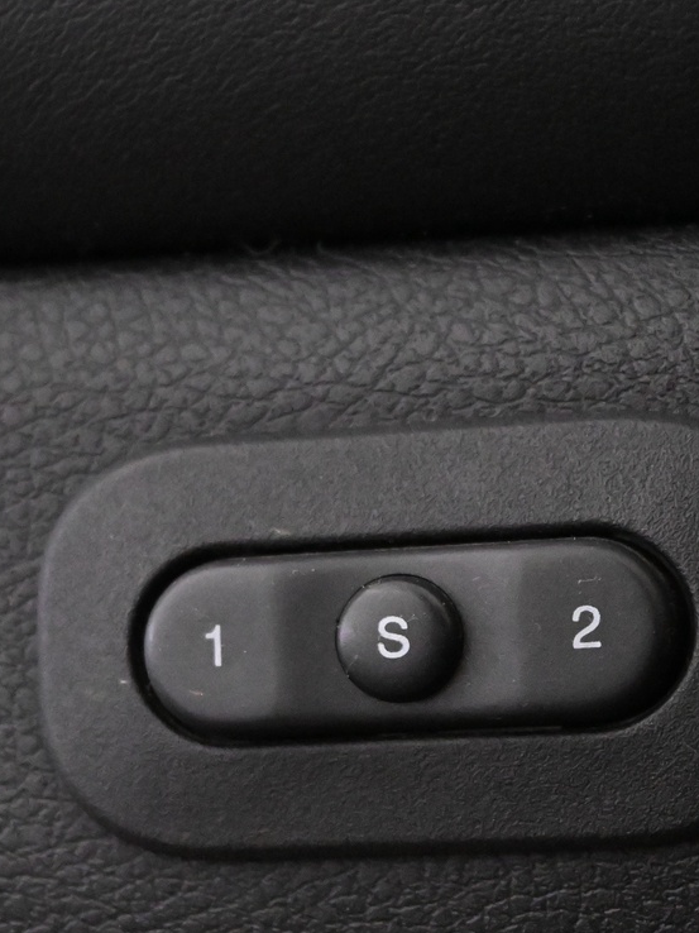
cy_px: 619
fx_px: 2559
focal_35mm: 95
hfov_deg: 15.5
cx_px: 425
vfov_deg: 20.6
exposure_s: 1/50
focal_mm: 30
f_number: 4.8
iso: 8000
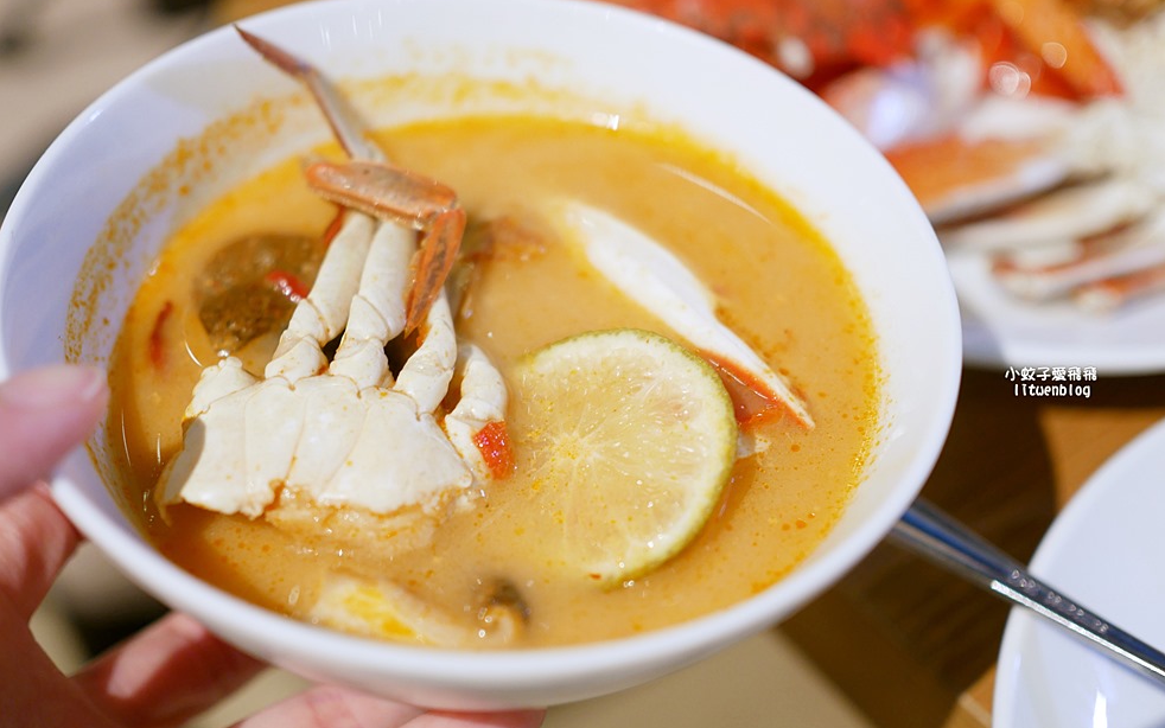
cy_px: 366
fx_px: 1715
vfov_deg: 24.0
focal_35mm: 54
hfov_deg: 37.5
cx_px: 573
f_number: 1.8
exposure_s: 1/60
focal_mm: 25
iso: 250
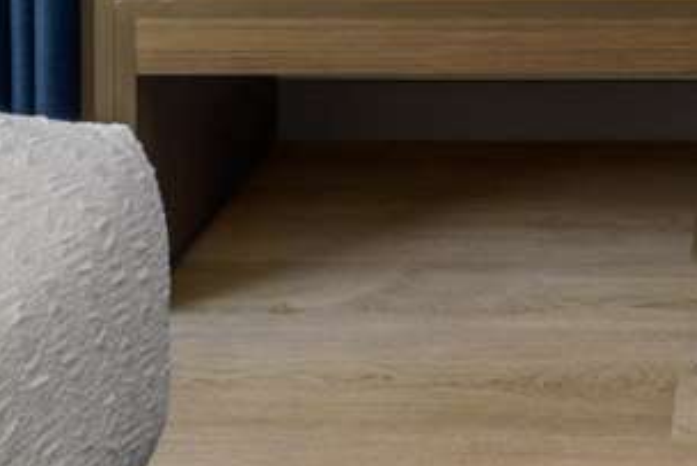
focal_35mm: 74
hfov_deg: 24.6
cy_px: -494
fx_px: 1433
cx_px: 851
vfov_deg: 14.8
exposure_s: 1/30
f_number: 8
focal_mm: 10
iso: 320
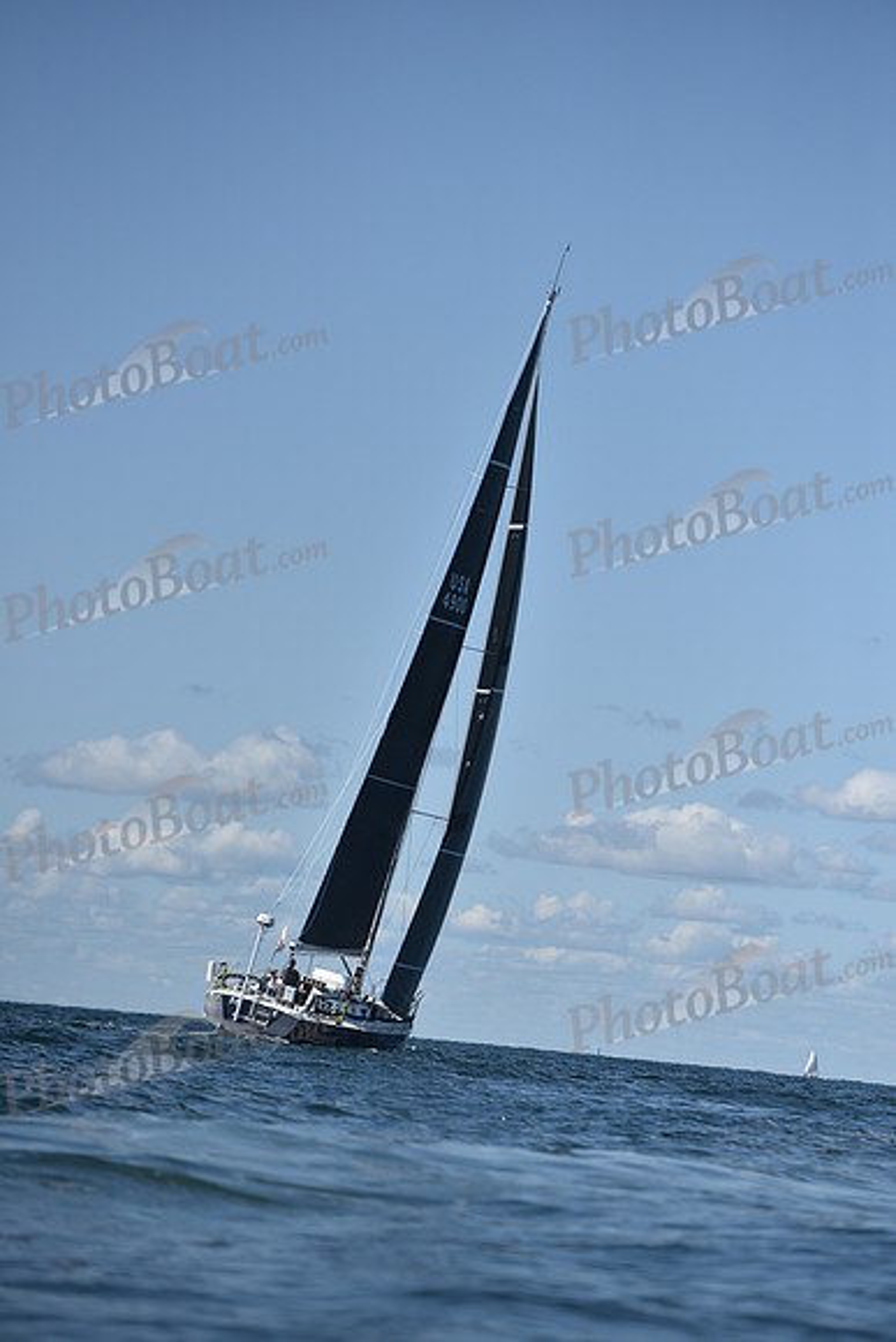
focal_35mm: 145
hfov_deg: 9.5
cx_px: 448
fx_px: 5410
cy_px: 671
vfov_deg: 14.2
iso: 250
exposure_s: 1/8000
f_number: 3.5
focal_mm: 145
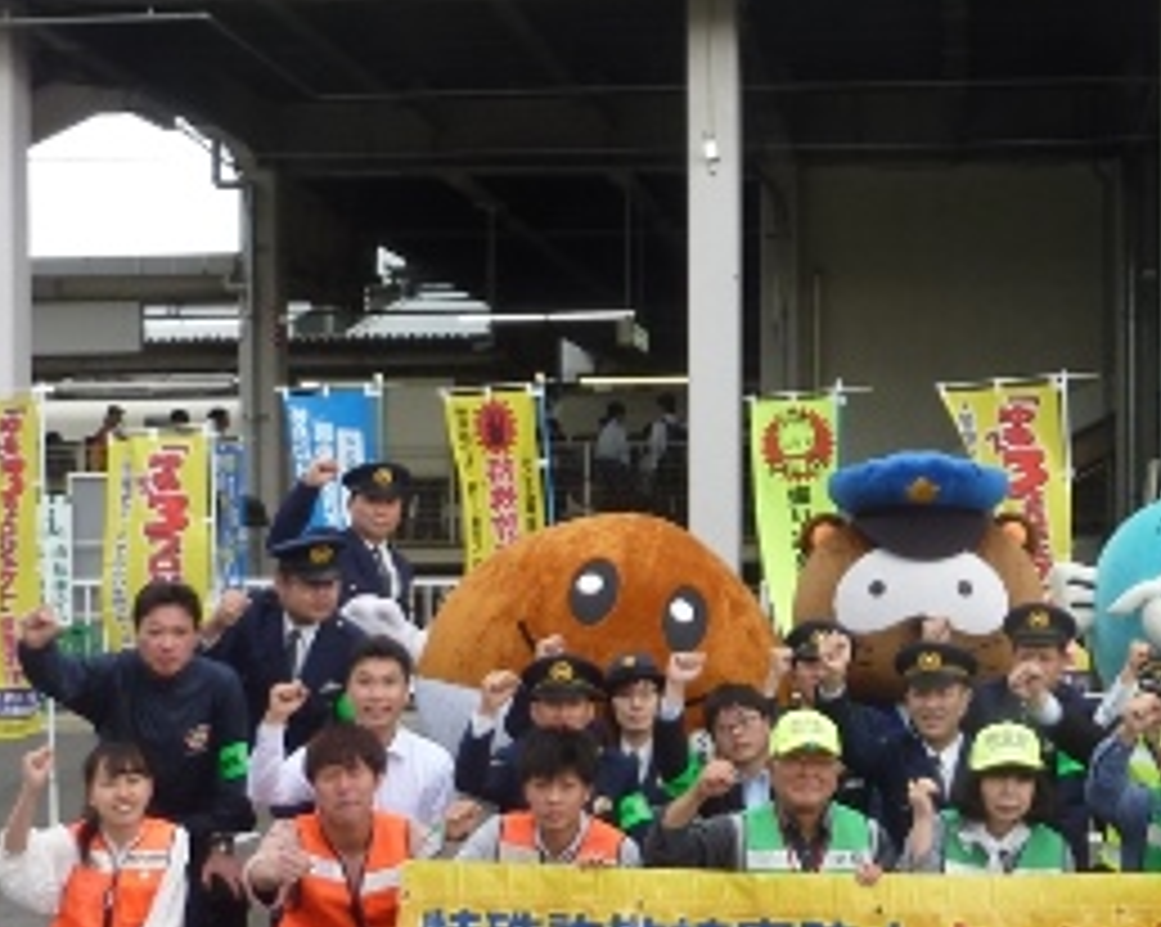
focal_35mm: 56
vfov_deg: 27.0
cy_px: 598
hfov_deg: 33.1
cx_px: 832
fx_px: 1923
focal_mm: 4.1
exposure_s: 1/80
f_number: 3.3
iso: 80
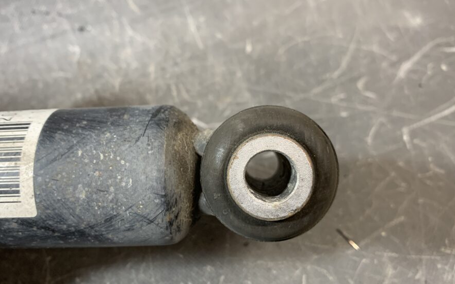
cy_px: 144
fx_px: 397
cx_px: 222
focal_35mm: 32
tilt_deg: -50.3
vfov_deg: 39.4
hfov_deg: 59.7
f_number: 1.8
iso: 160
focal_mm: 4.25
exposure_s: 1/60
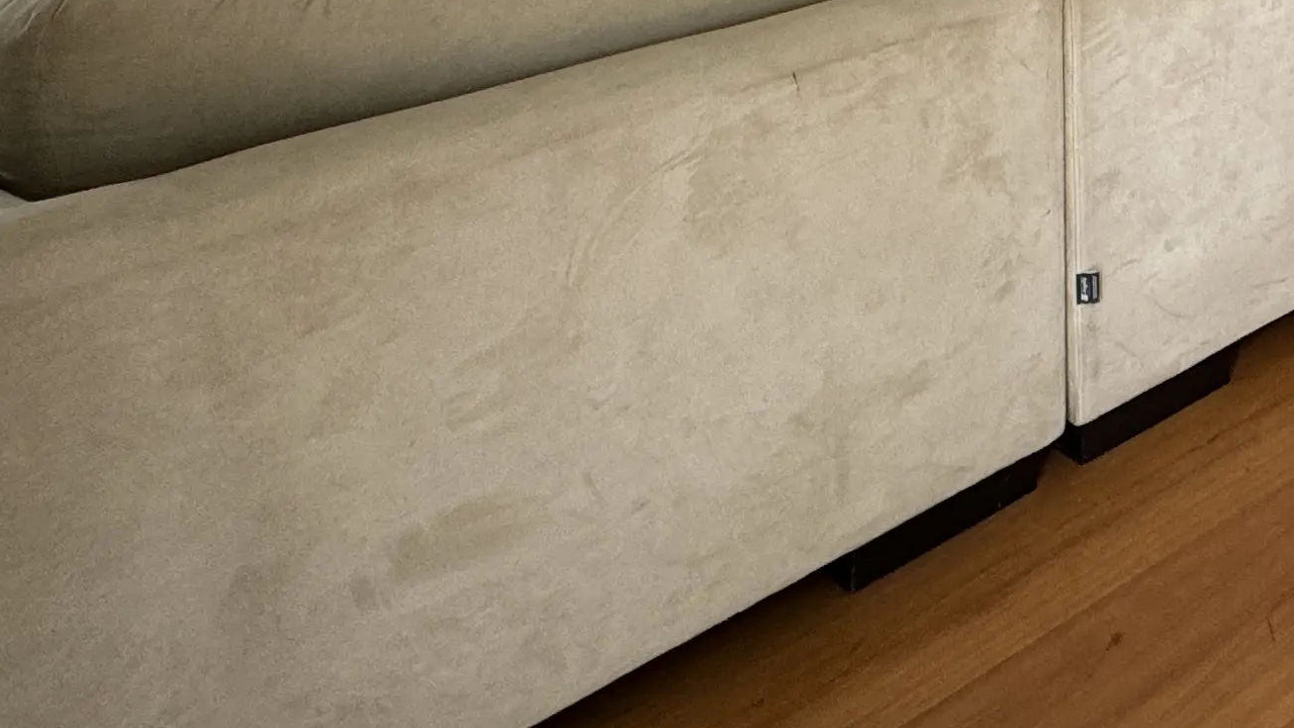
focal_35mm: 47
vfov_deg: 20.7
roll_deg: -0.3
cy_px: -431
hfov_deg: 34.8
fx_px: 1613
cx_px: 1552
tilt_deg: -3.3
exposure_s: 1/120
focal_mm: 2.22
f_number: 2.2
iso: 125
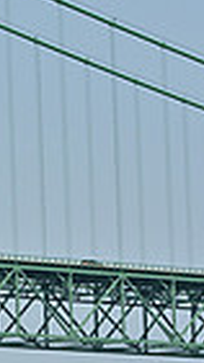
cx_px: -532
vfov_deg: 7.2
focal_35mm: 301
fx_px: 2903
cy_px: 169
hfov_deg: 3.8
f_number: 9
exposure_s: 1/1250
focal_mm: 70
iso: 320
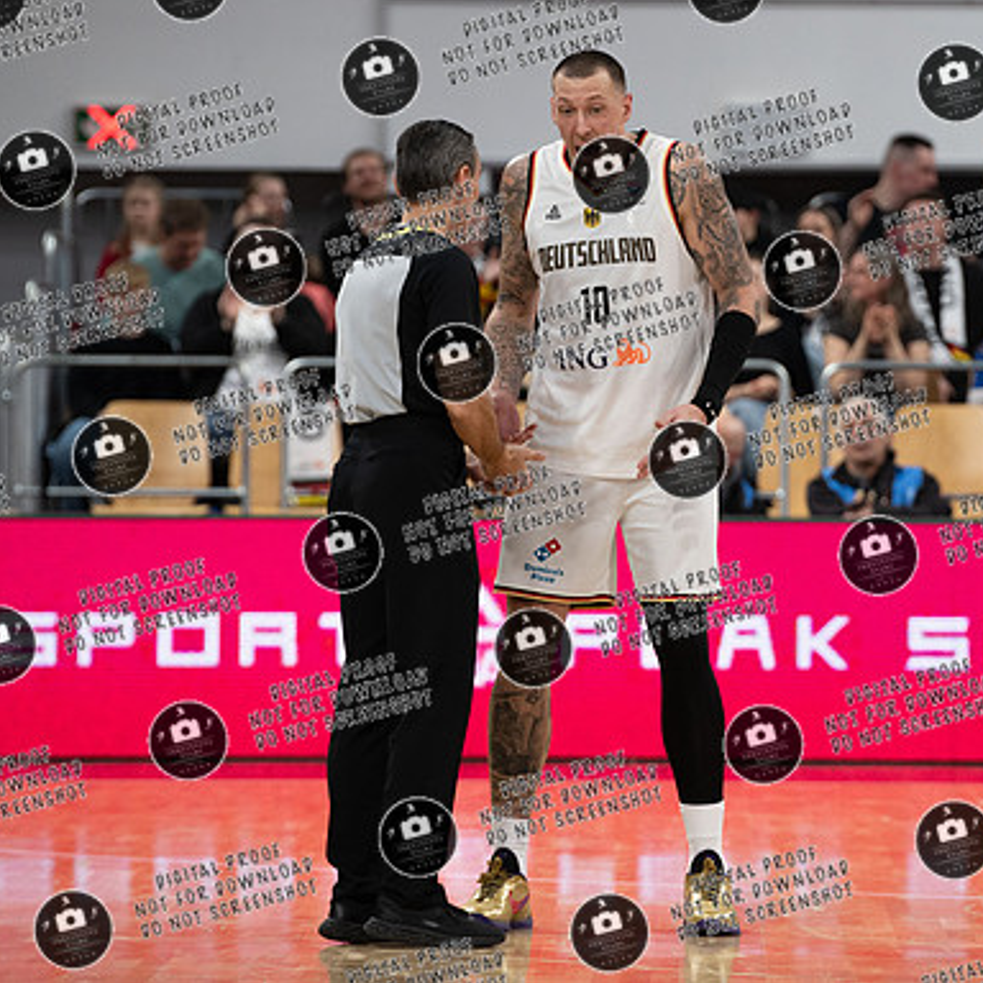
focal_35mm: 301
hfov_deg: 5.8
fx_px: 9670
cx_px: 667
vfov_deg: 5.8
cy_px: 371
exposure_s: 1/1000
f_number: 3.2
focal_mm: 175
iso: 900
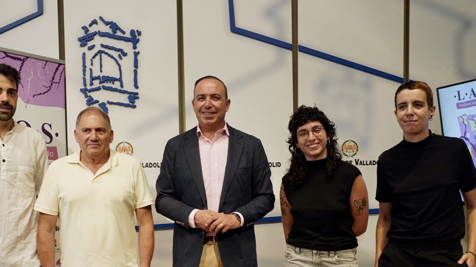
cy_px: 241
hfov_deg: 40.6
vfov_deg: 22.9
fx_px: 644
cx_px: 239
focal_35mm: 51
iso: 250
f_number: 4.5
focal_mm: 30
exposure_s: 1/50
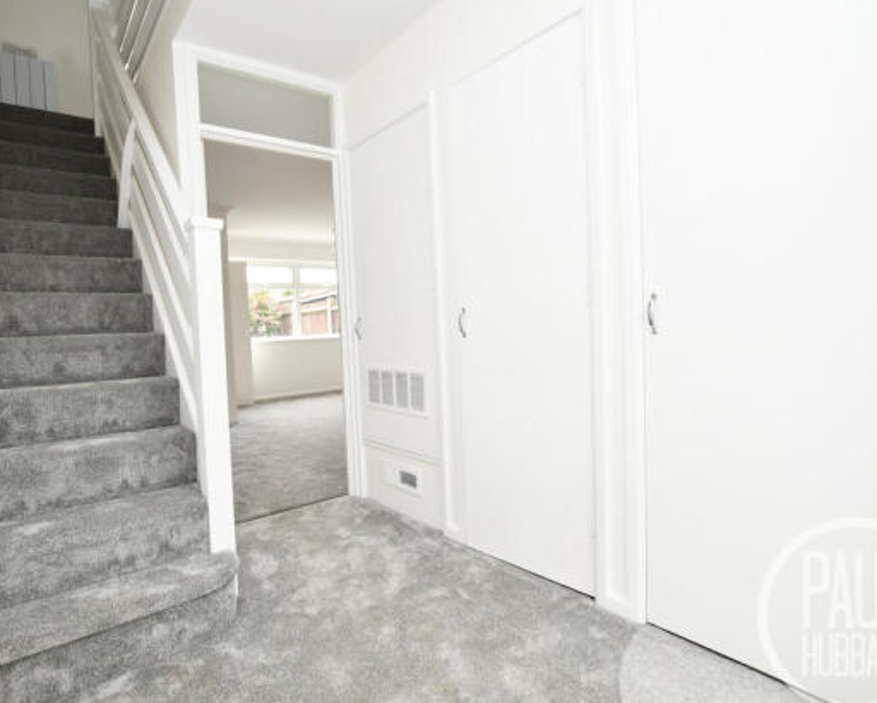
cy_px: 356
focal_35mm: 18
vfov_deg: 73.8
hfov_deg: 86.2
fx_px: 467
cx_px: 407
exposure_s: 1/60
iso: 320
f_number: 4
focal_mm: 10
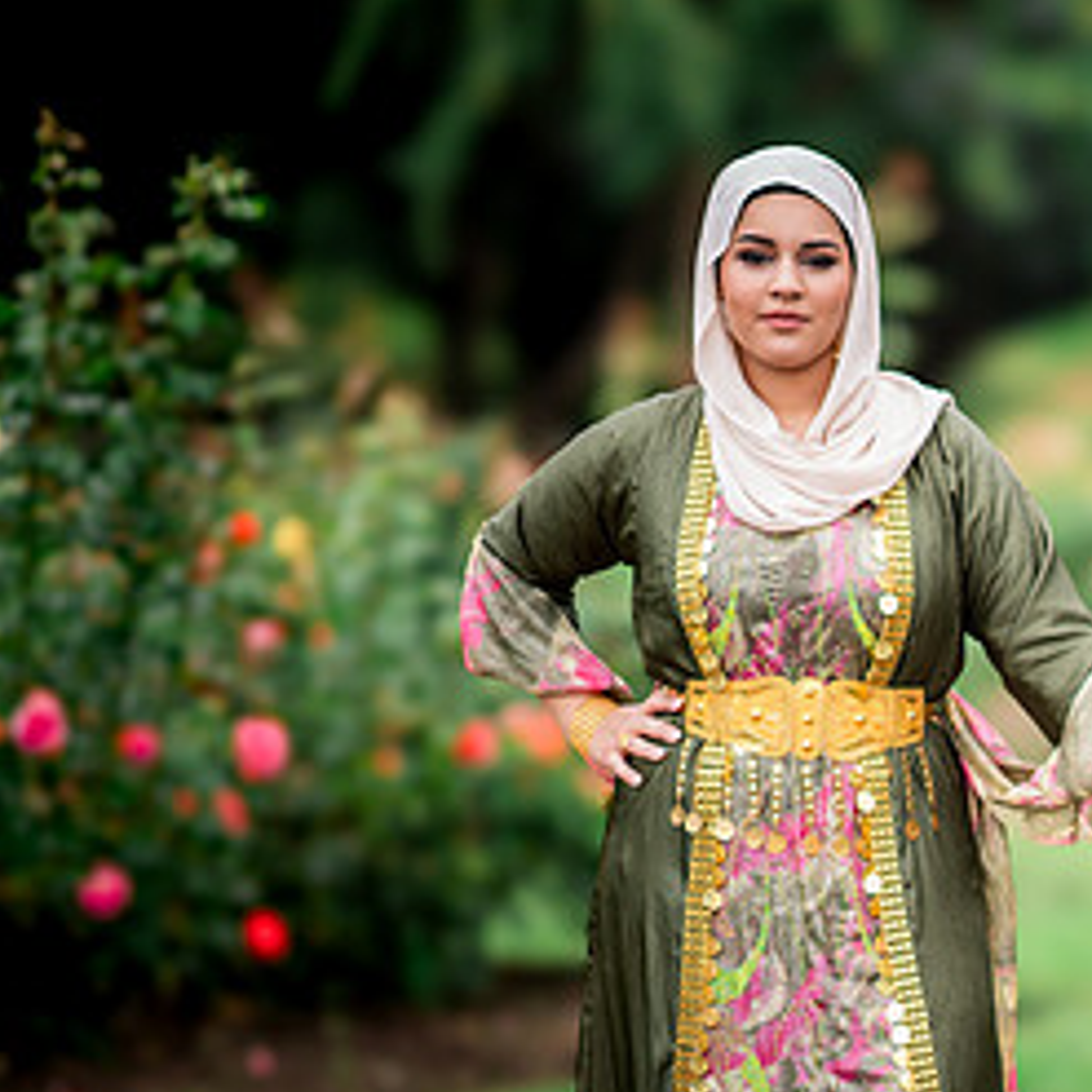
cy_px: 746
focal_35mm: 205
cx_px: 1464
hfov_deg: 8.4
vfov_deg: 8.5
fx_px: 7317
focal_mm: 85
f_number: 1.4
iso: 100
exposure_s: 1/2000
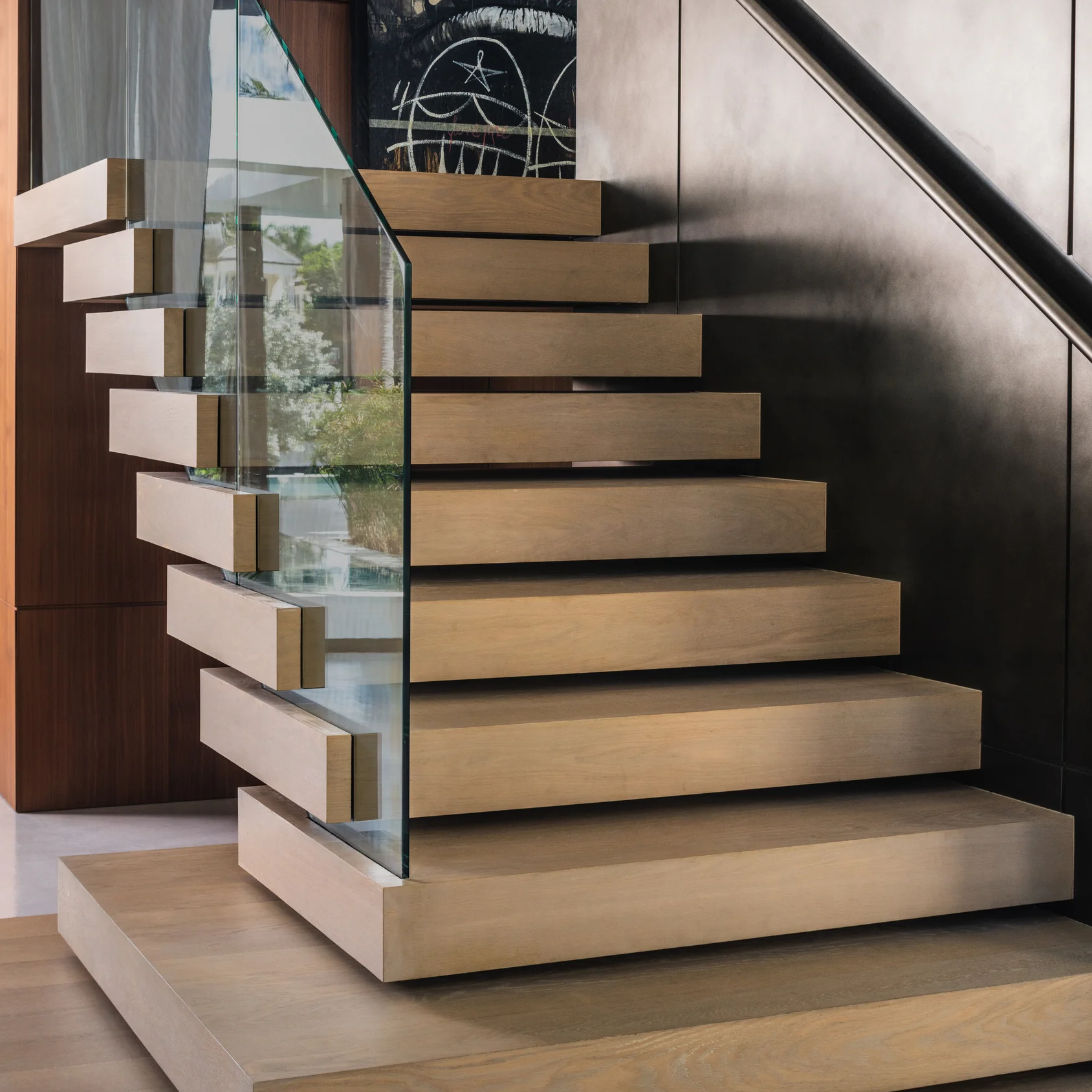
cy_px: 413
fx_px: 2070
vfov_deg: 29.4
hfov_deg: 29.6
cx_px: 542
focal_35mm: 58
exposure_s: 1/13
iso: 400
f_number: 11
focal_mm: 45
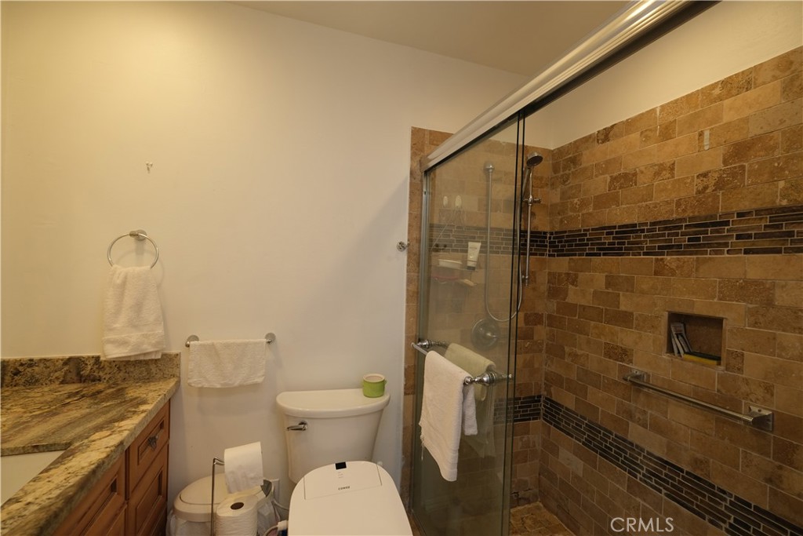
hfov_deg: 100.4
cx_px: 402
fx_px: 335
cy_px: 268
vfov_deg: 77.3
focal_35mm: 15
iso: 400
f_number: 4
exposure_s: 1/60
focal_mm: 10
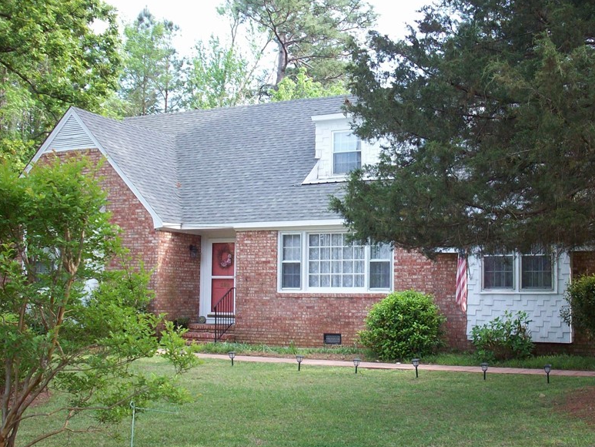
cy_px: 243
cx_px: 342
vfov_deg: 29.7
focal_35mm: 49
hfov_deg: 38.8
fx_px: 842
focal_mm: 6.2
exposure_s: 1/128
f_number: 2.8
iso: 92
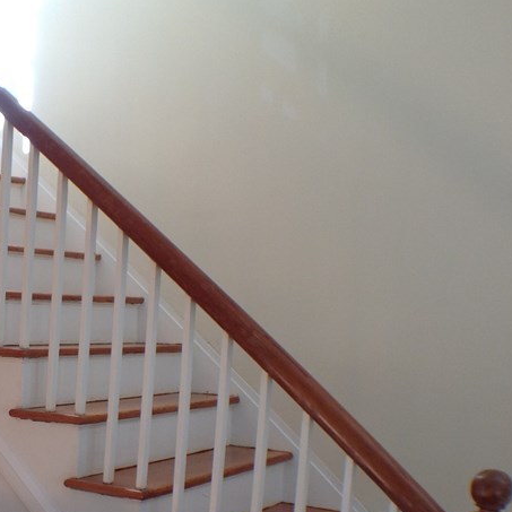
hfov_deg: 23.4
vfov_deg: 24.4
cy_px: 392
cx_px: -23
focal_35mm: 70
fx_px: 1171
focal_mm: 4.28
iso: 64
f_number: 2.4
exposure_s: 1/40
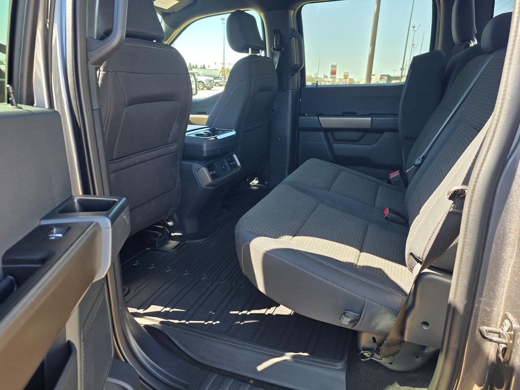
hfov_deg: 73.9
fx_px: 346
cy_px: 195
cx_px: 260
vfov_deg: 58.9
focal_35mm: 23
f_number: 1.7
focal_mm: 6.3
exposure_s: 1/180
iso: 64
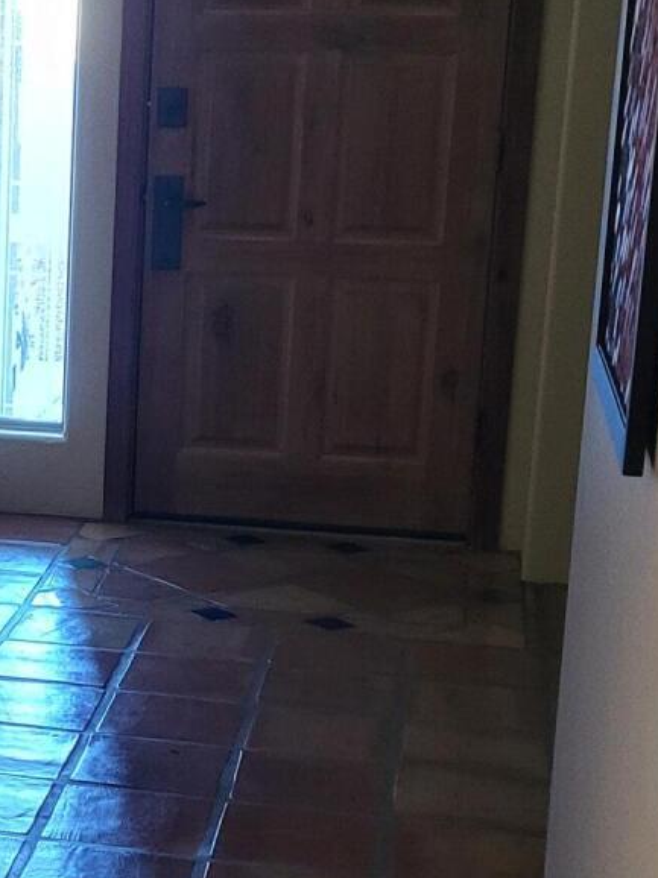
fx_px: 2283
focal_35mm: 90
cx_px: -225
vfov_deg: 21.8
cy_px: 513
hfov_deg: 15.5
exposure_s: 1/40
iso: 640
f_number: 1.8
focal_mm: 5.4
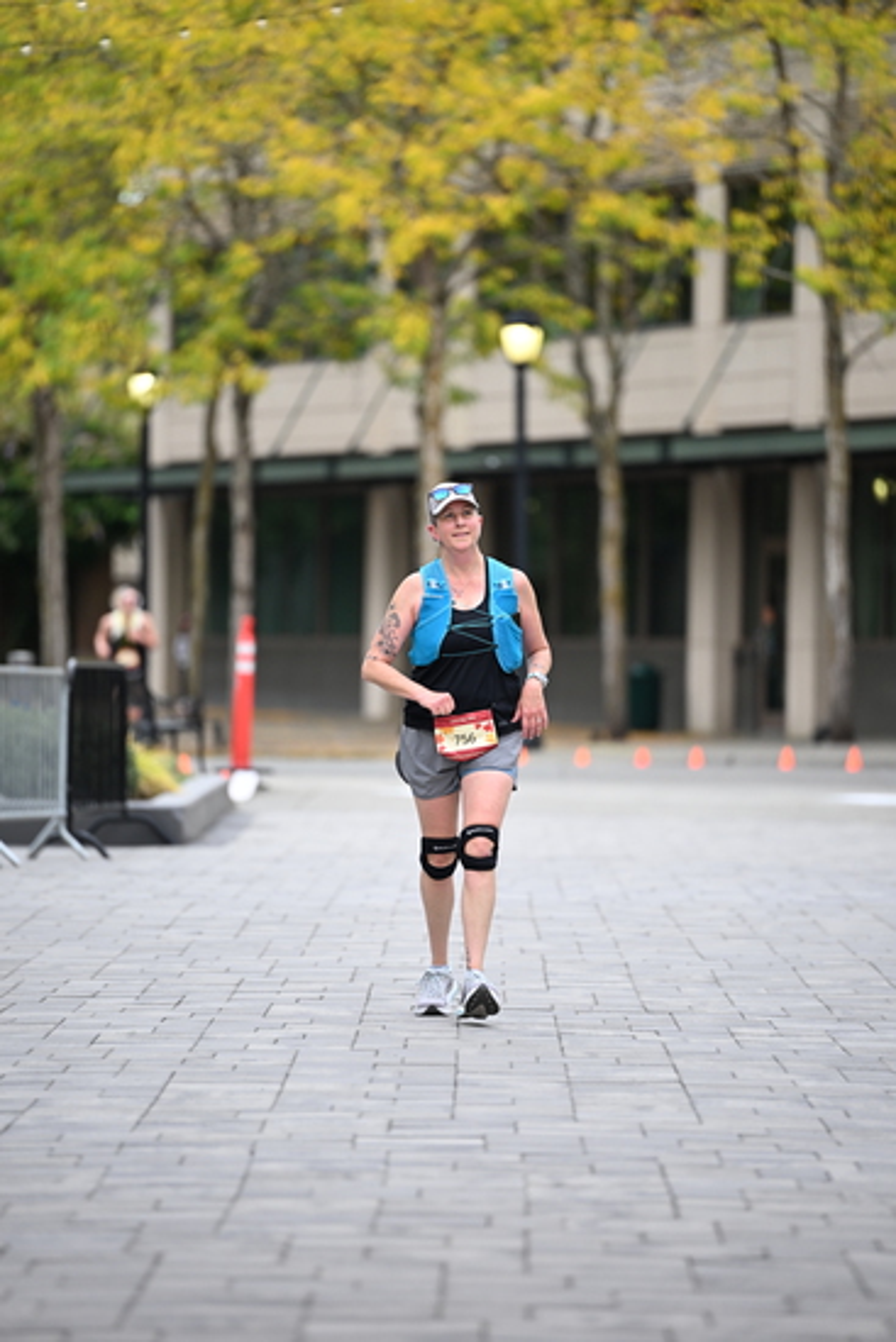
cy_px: 671
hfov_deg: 6.9
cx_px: 448
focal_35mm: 200
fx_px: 7461
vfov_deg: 10.3
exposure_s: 1/1250
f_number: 2.8
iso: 640
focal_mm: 200
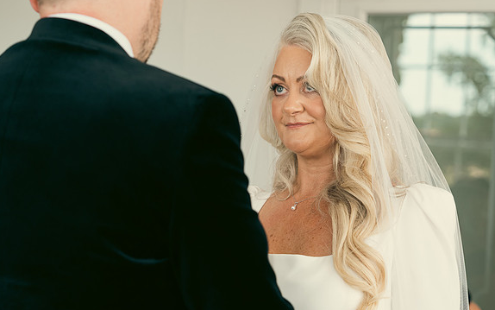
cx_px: 247
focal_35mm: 103
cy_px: 155
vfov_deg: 12.7
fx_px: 1390
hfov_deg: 20.2
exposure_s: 1/160
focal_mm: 67
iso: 400
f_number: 3.5
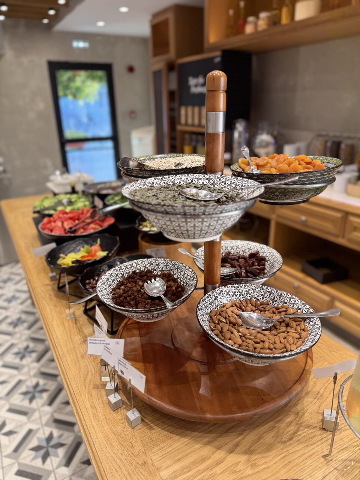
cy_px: 240
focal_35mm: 24
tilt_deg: -20.5
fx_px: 333
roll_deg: +1.4
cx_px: 180
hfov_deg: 56.8
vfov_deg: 71.6
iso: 125
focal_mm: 6.76
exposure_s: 1/100
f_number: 1.78
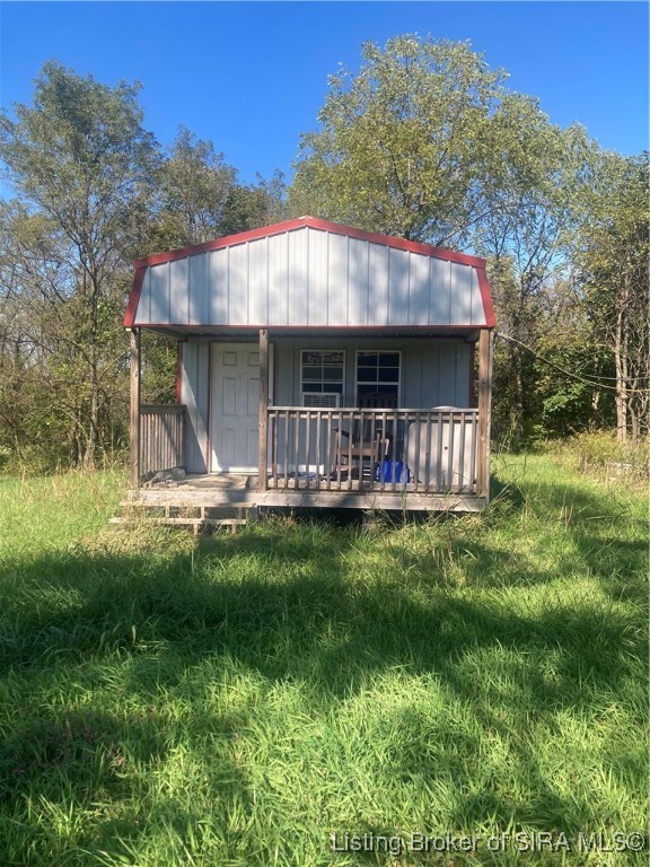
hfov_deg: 49.7
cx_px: 325
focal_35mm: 28
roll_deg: -0.1
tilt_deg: +0.8
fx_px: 701
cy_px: 434
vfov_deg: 63.4
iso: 20
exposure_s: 1/906
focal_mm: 3.99
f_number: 1.8
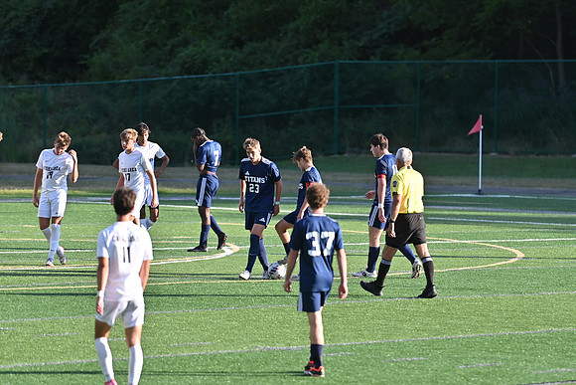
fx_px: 4801
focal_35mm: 300
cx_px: 288
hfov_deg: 6.9
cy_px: 192
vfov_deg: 4.6
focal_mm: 200
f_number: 2.8
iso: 200
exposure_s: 1/1600
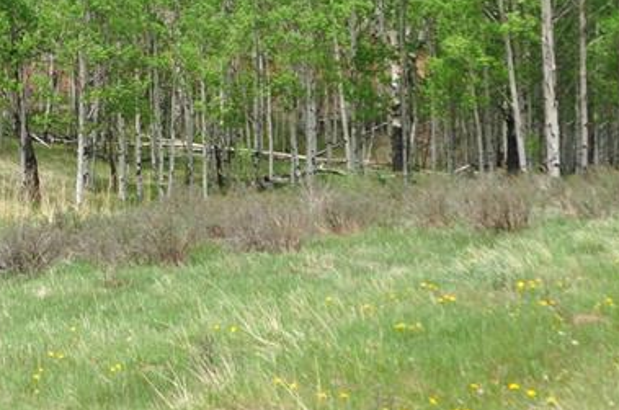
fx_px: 1253
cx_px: -15
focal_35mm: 73
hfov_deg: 26.2
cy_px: -55
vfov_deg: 17.9
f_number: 3.5
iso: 200
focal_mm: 18
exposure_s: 1/1000
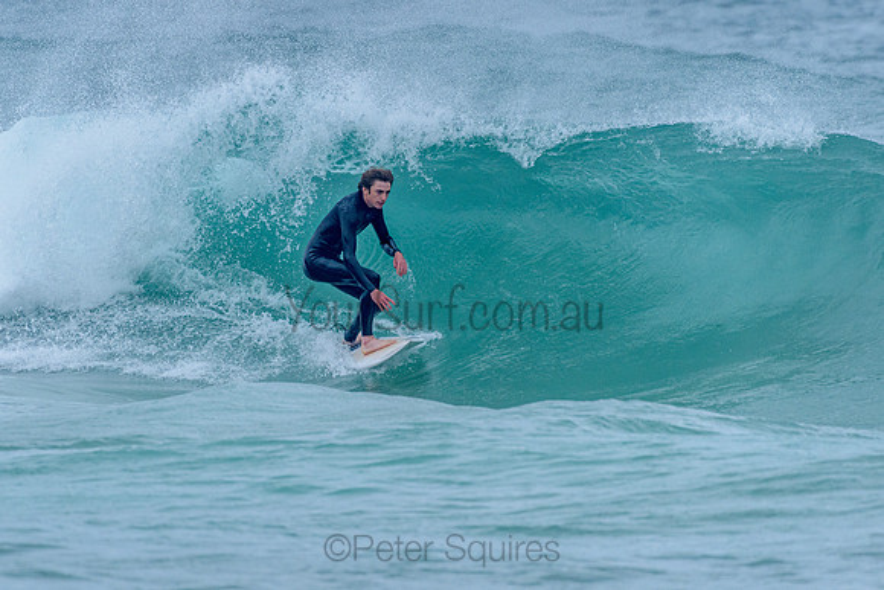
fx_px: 15418
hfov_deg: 3.3
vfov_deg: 2.2
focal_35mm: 628
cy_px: 234
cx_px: 351
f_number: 5.6
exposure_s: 1/2000
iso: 800
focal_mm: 500
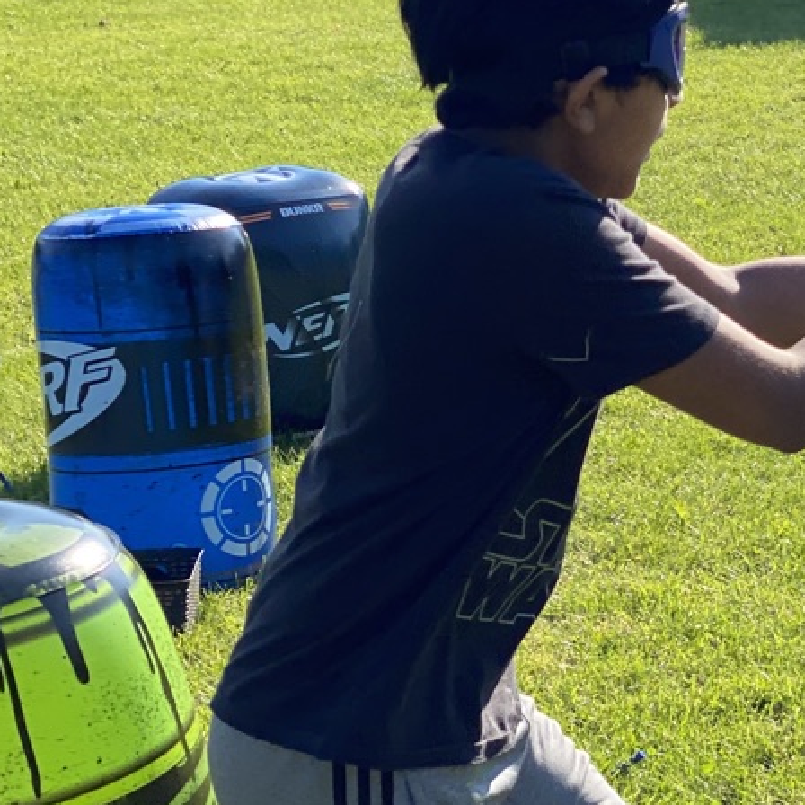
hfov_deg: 14.1
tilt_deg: -18.4
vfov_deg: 14.2
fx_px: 3236
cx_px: 643
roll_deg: -0.9
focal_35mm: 123
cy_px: 424
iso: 20
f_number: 2
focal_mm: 6
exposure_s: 1/533
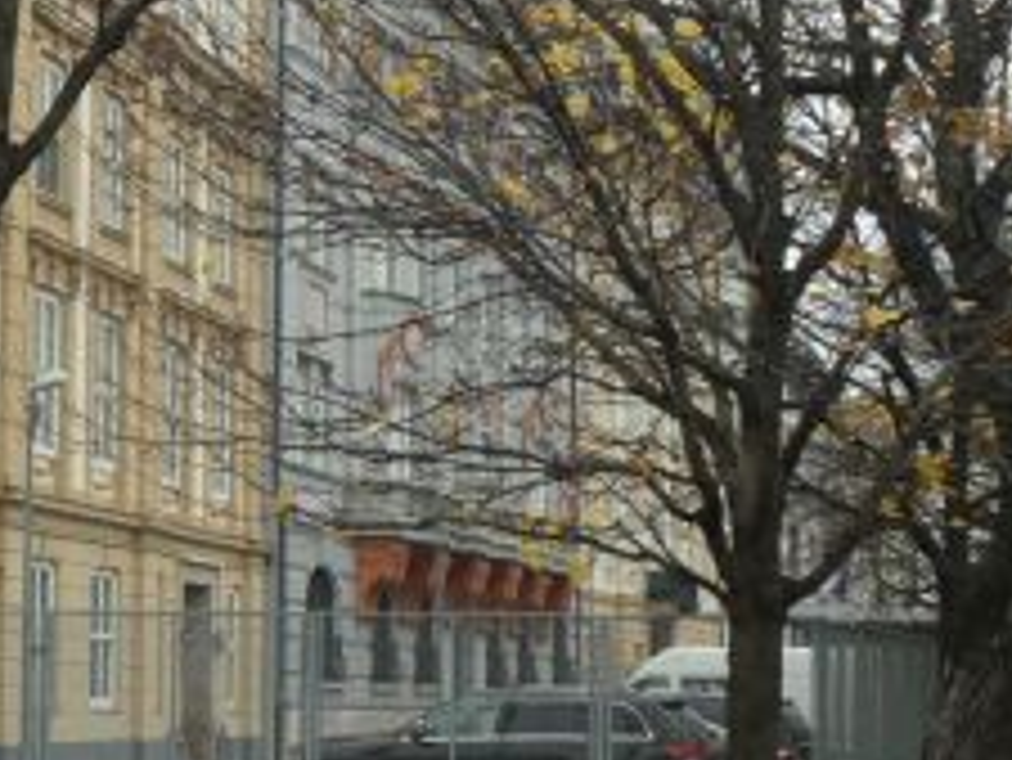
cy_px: 382
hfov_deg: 21.2
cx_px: 162
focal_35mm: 91
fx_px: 2662
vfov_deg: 16.3
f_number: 3.4
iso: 80
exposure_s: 1/180
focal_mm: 5.3
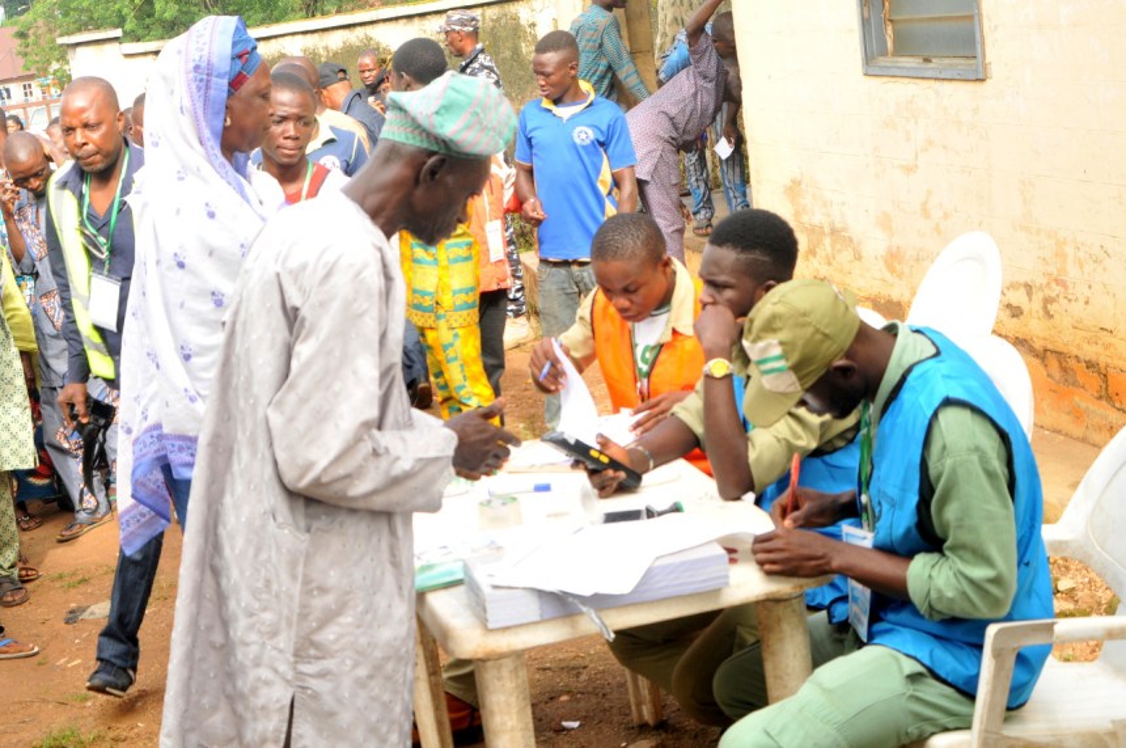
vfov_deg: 25.7
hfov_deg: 37.9
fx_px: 1640
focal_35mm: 52
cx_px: 563
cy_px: 374
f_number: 8
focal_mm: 35
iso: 400
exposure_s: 1/125
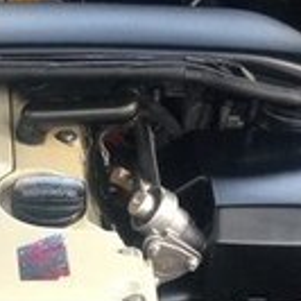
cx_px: 36
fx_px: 1426
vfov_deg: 11.8
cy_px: 341
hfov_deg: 12.0
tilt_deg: -47.8
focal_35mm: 145
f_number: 2.4
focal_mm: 4.12
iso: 125
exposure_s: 1/20
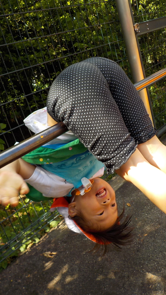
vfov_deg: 59.5
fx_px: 258
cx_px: 93
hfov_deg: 35.6
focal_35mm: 33
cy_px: 147
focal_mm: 4.1
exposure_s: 1/200
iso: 125
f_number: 3.3
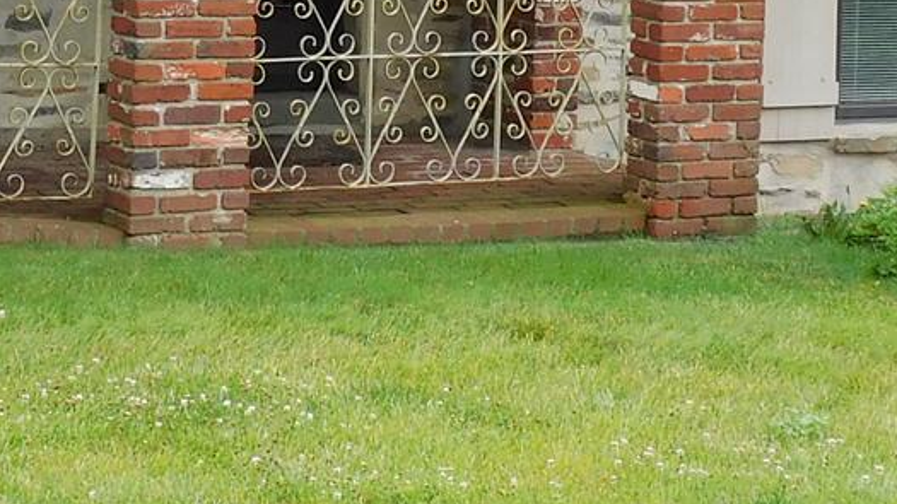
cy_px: -448
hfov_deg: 12.7
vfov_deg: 6.9
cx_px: 381
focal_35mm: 170
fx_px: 4042
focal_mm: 7.2
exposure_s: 1/200
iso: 125
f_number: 3.8
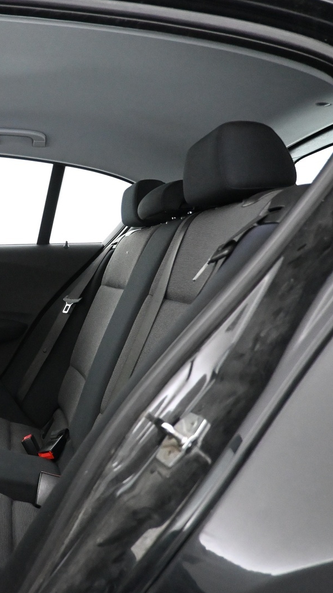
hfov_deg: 28.6
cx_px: -24
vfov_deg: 52.8
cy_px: 298
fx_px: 597
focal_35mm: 38
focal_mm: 16
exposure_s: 1/60
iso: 5600
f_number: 3.5
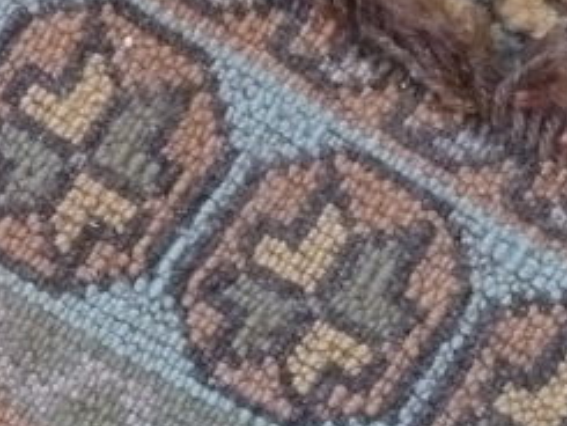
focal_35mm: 102
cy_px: 308
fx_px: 1672
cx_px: 148
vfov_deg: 14.5
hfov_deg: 19.1
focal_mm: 4.1
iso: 800
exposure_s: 1/25
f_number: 3.3
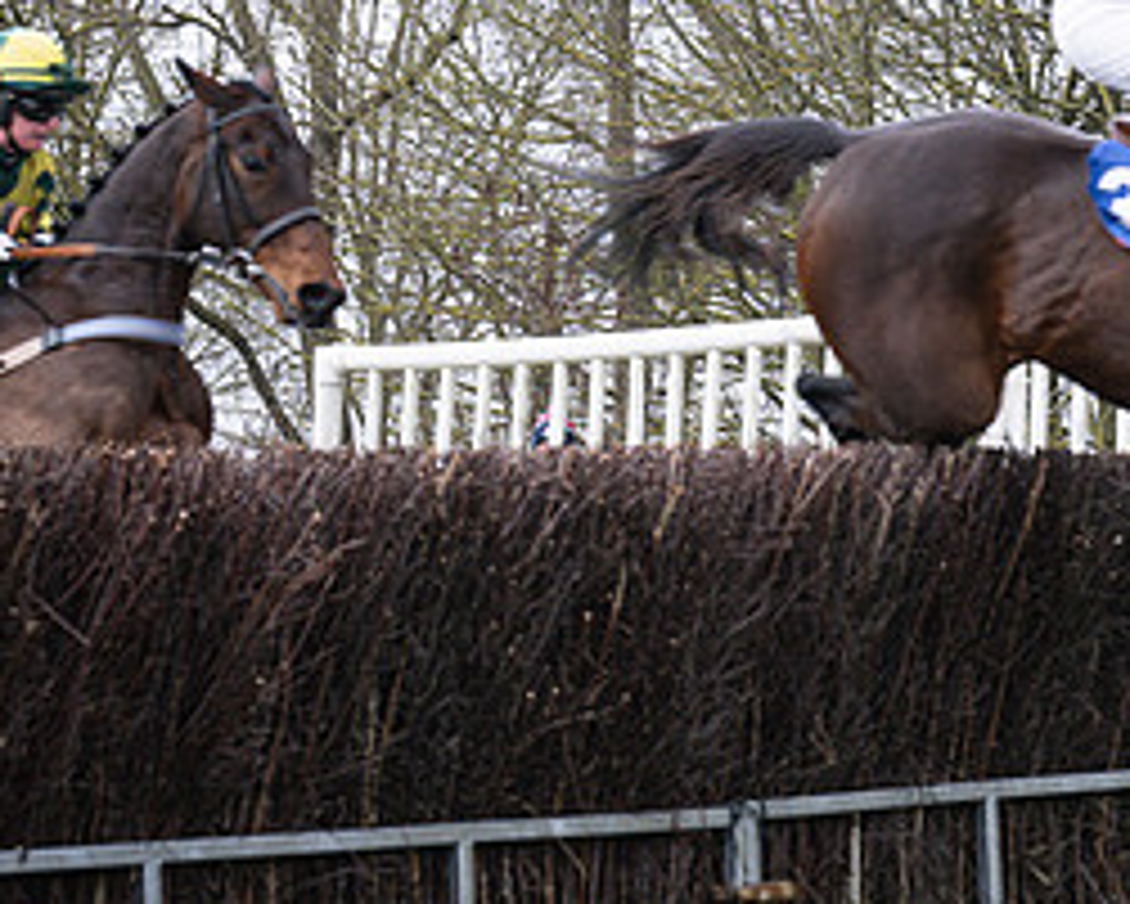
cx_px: 894
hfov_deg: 10.9
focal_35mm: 177
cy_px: 175
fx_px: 5922
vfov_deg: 8.7
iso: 400
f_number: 5
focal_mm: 70
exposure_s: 1/1000
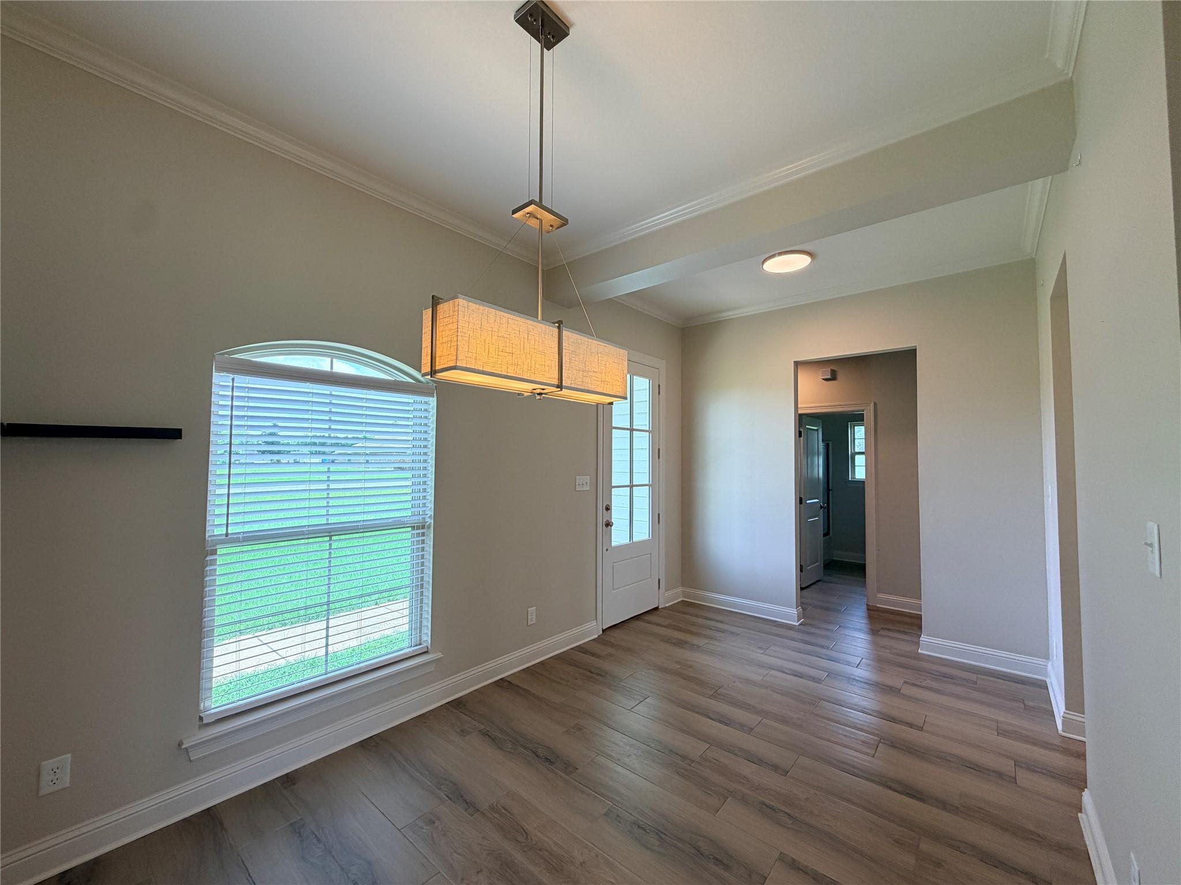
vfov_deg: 85.7
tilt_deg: +2.4
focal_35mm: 14
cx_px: 590
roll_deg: -0.6
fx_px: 478
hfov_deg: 102.1
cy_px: 442
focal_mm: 2.22
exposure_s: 1/120
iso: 80
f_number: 2.2
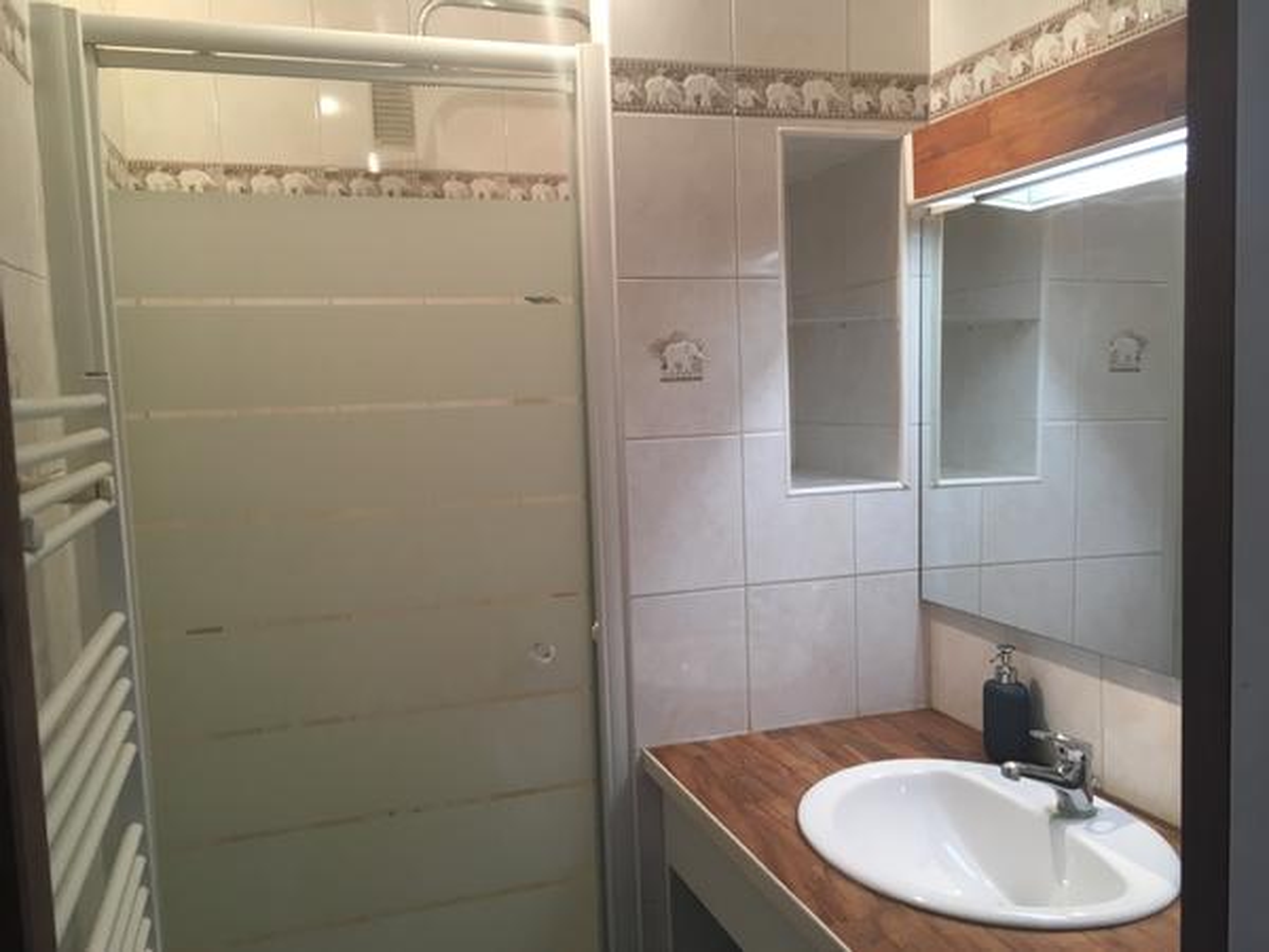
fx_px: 1063
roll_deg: +0.5
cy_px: 476
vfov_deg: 48.2
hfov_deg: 61.7
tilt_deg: -4.5
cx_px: 634
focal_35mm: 29
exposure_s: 1/33
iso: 64
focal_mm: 4.15
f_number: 2.2
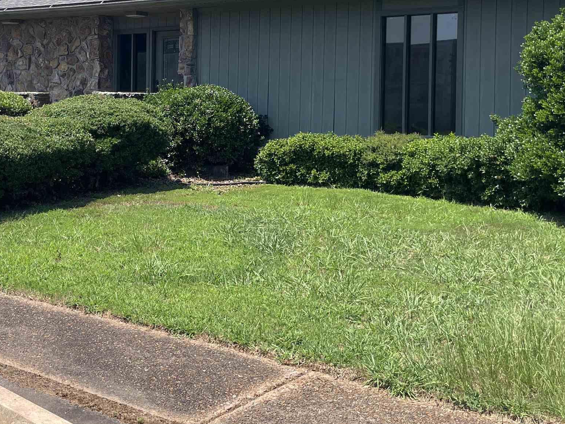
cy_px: 99
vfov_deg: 27.6
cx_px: 173
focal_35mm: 52
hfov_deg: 36.3
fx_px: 849
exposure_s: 1/2257
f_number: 1.6
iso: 32
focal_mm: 4.2
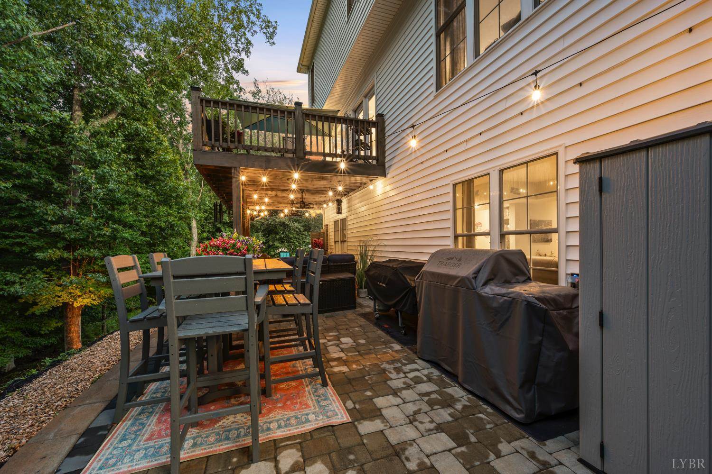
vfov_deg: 81.2
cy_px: 237
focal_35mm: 14
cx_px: 356
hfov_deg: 104.3
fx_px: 277
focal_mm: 14
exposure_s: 20
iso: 100
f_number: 14
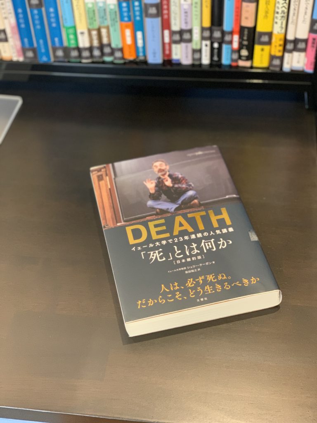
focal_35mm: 52
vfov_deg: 36.8
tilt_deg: -47.3
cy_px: 212
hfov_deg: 28.0
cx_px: 158
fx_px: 635
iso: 400
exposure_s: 1/53
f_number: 2.4
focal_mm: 6
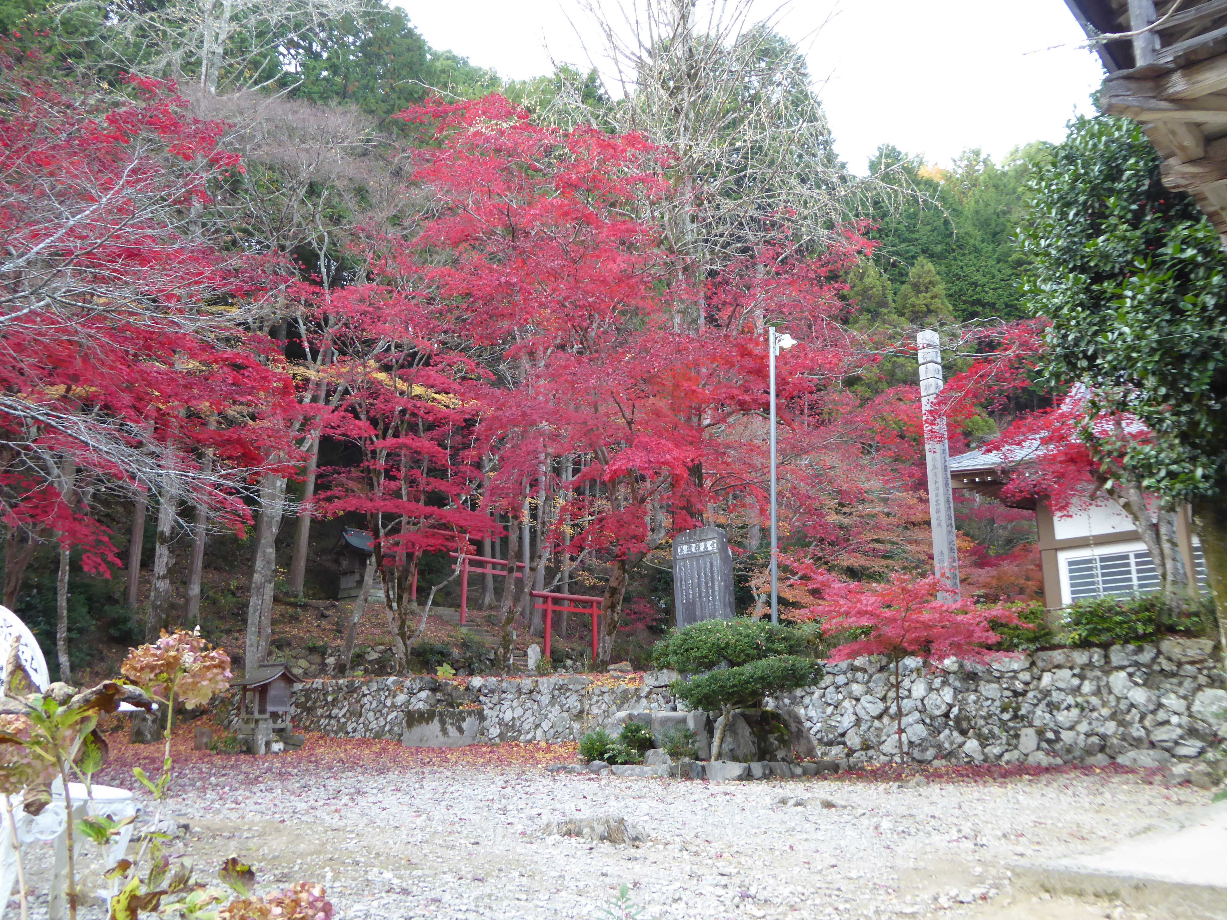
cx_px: 614
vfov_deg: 44.2
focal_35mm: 32
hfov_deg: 56.8
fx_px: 1134
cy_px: 460
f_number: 3.5
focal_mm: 5.4
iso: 200
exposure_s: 1/60
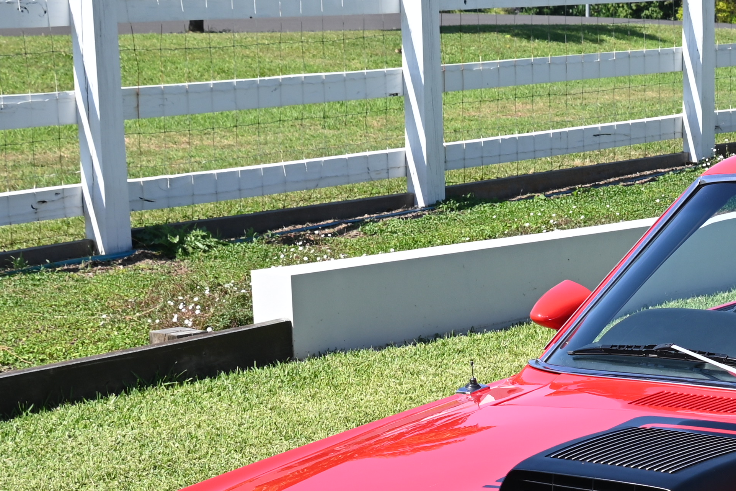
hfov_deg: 17.6
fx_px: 2264
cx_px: 880
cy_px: 619
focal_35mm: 111
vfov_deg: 12.0
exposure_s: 1/320
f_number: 6.3
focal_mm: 25.5
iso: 100
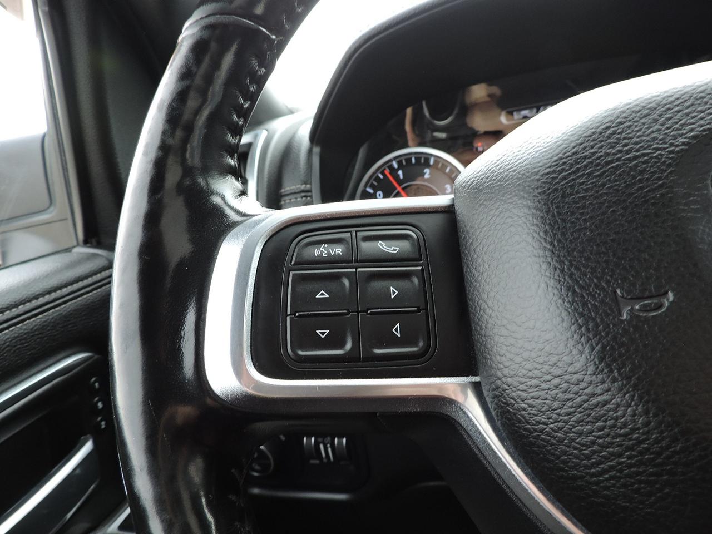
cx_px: 356
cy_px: 267
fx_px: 494
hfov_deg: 71.6
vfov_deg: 56.8
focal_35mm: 24
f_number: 3
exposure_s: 1/30
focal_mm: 4.3
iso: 100
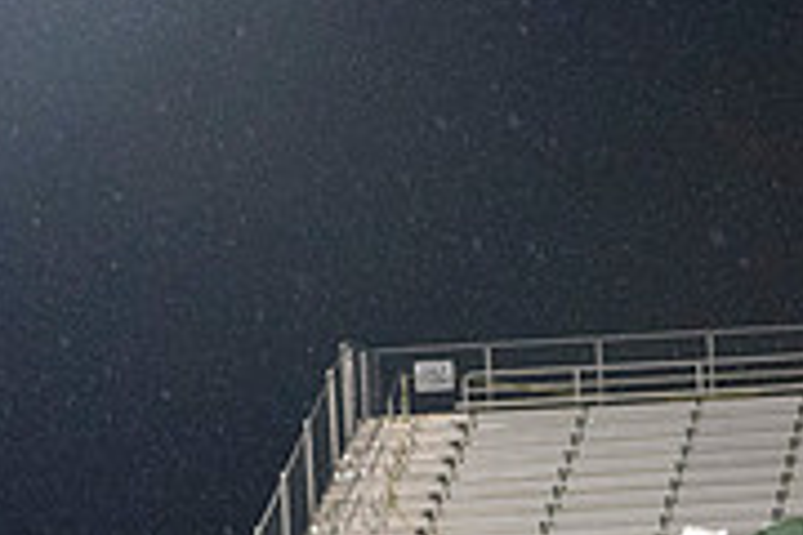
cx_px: 1066
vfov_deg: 6.1
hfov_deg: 9.0
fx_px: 5018
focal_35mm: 225
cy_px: 729
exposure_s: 1/320
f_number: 5.6
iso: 5000
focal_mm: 70
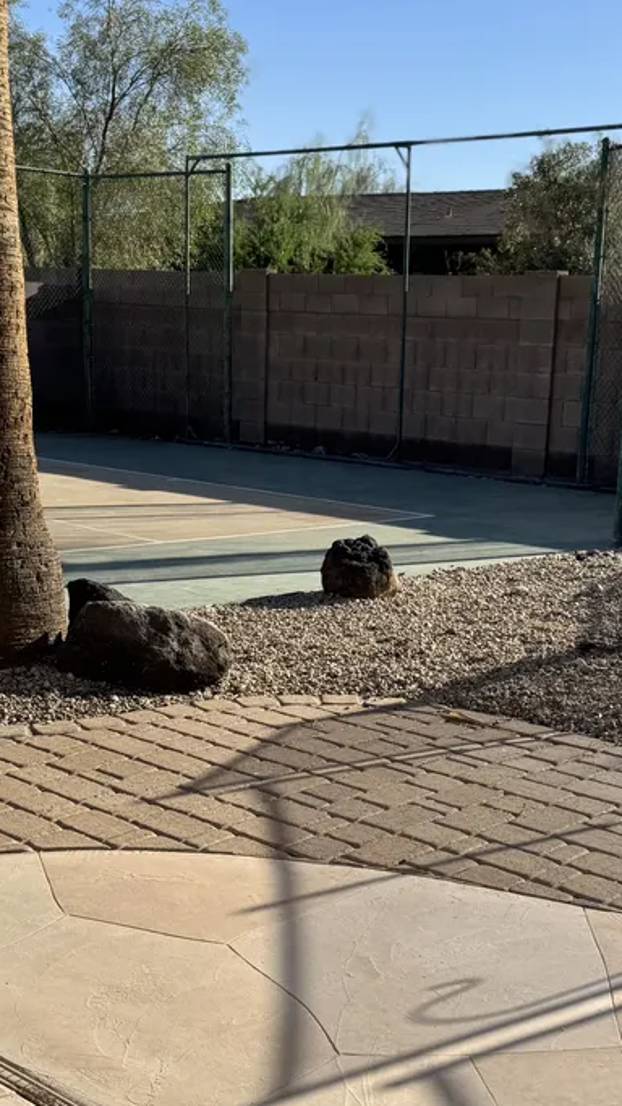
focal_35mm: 49
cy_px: 680
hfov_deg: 24.4
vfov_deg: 41.8
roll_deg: +0.9
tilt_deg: -15.3
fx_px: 1437
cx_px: 381
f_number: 1.8
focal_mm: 6.8
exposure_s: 1/4608
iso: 80
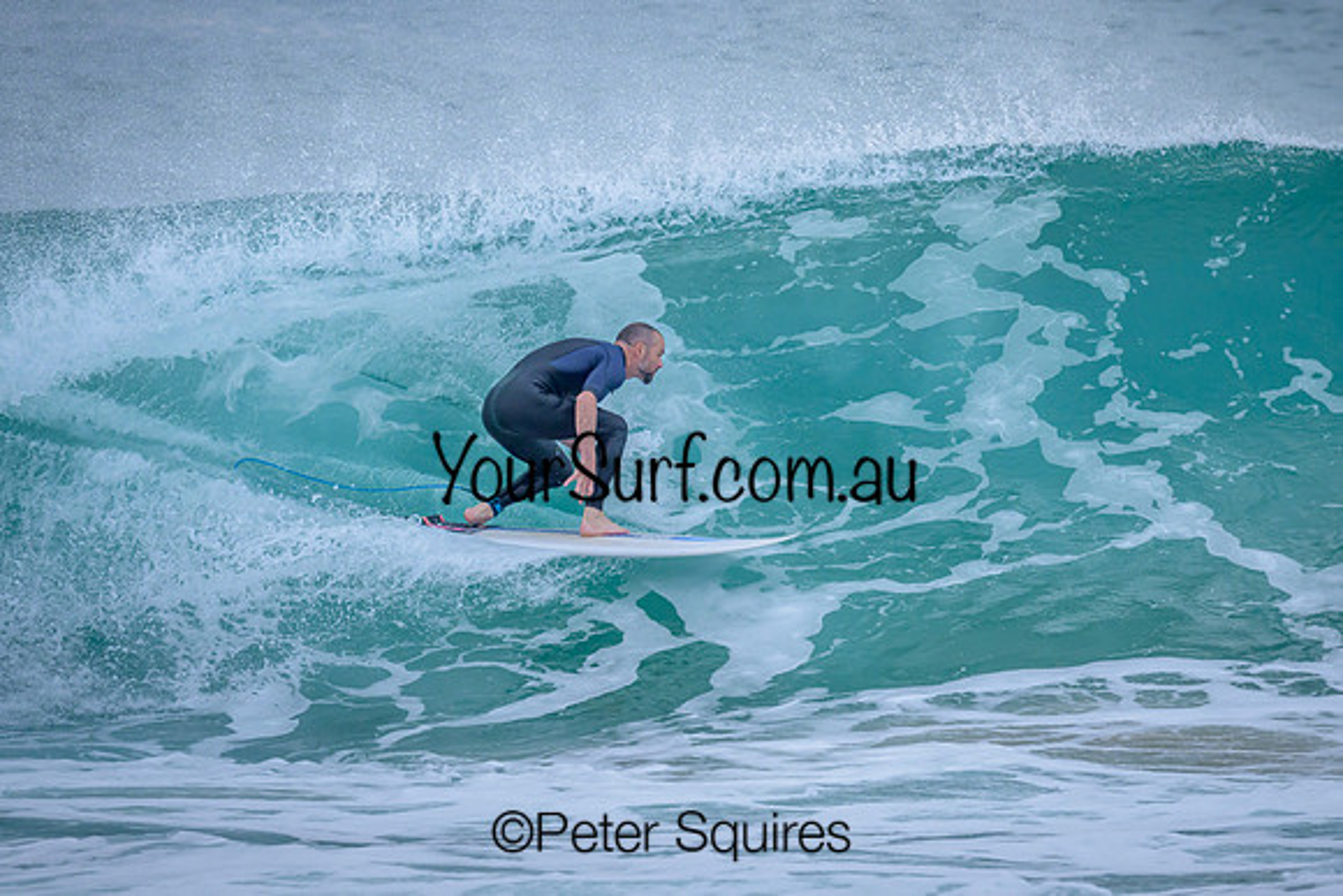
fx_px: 36534
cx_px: 695
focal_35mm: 979
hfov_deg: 2.1
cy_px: 348
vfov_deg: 1.4
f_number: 6.3
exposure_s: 1/2000
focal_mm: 800
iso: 1400
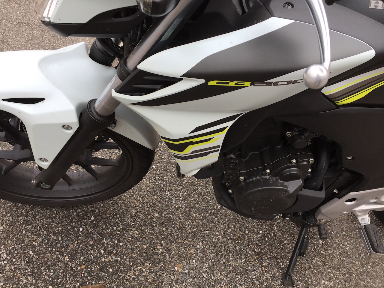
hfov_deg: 61.7
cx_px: 192
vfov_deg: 48.2
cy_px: 144
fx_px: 322
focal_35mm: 29
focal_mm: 4.15
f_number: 2.2
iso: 32
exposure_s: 1/476
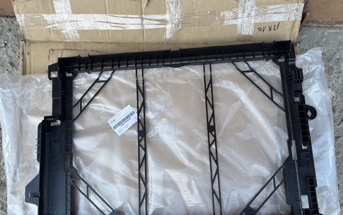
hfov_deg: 68.4
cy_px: 130
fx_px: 252
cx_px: 179
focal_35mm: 27
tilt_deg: -84.7
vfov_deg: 45.8
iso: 64
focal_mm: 6.76
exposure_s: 1/230
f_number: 1.78
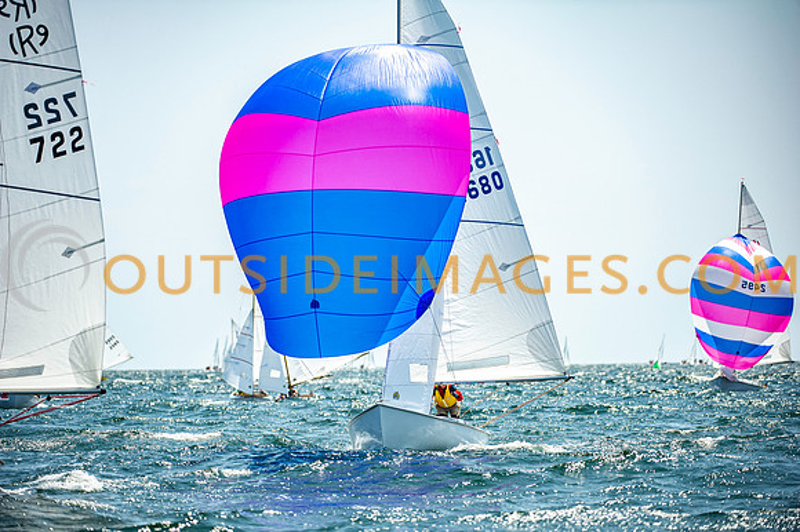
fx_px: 5330
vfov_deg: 5.7
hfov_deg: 8.6
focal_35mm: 240
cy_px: 266
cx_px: 400
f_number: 4.5
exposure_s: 1/4000
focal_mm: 240
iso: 400
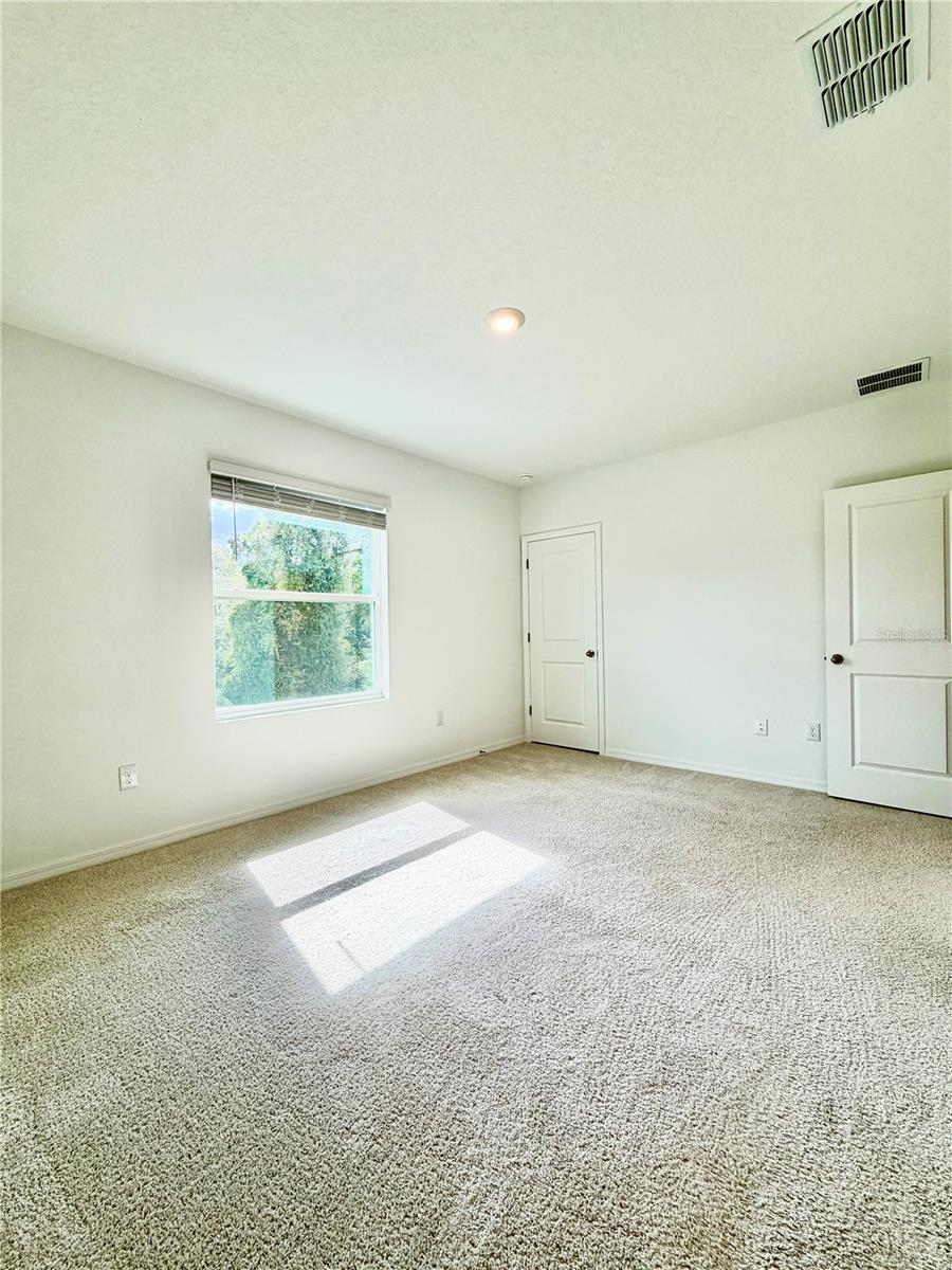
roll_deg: +0.8
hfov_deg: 85.7
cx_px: 476
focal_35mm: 14
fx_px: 513
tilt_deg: -0.1
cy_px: 635
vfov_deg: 102.1
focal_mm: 2.22
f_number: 2.2
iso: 50
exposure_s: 1/164
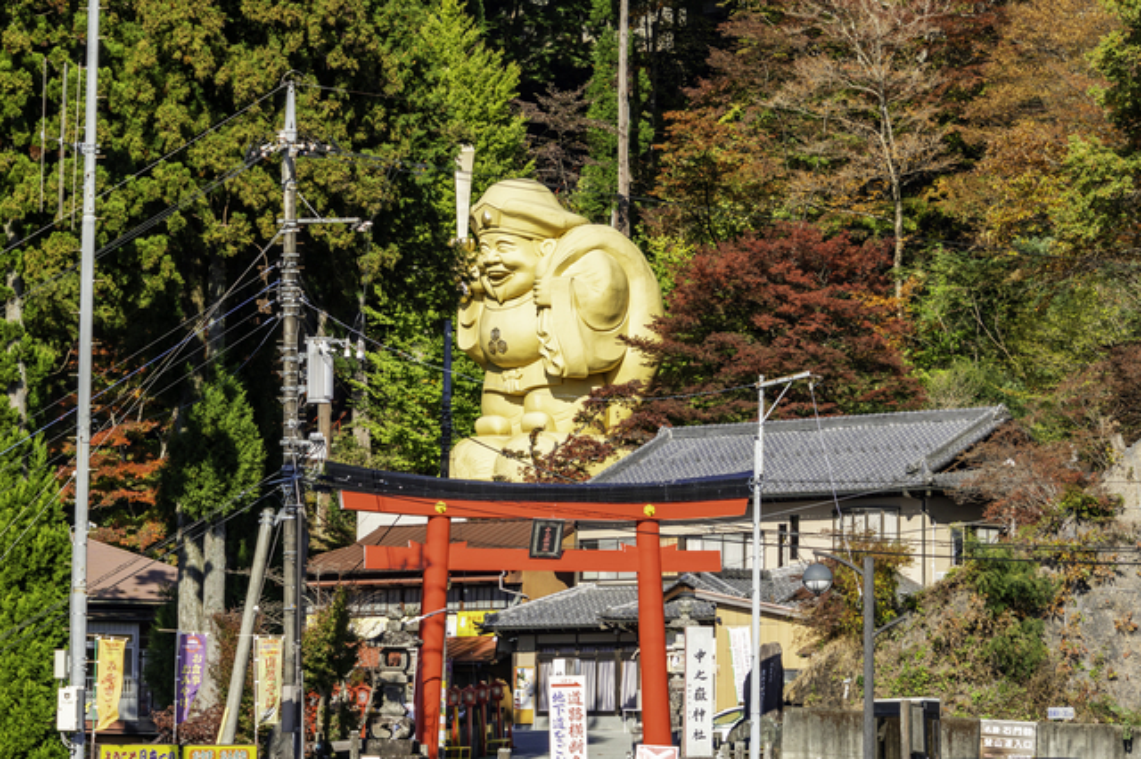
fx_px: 4561
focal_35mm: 144
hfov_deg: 14.3
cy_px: 380
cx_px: 570
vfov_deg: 9.5
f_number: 8
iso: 160
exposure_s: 1/400
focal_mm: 96
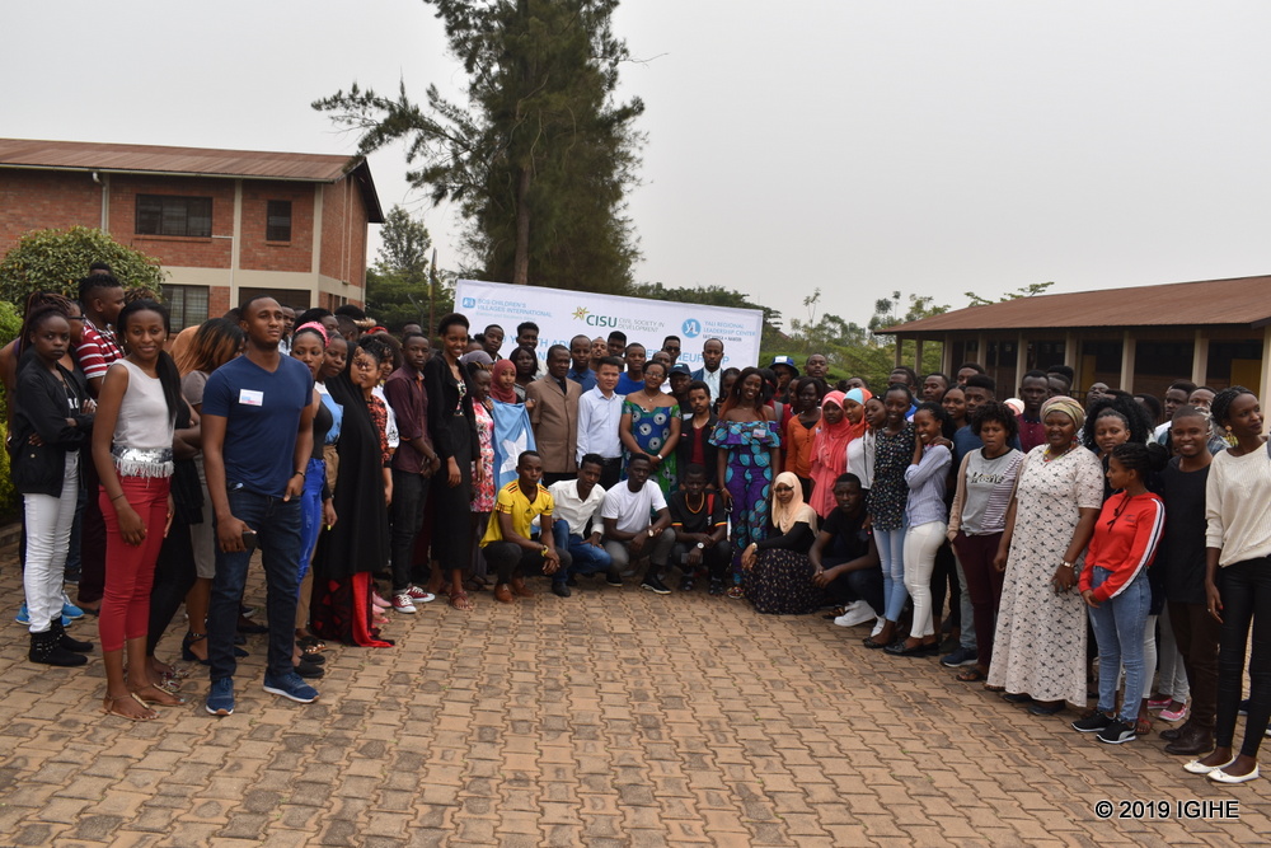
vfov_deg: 41.7
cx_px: 636
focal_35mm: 32
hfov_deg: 59.5
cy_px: 424
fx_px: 1112
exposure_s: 1/200
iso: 100
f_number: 8
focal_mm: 21
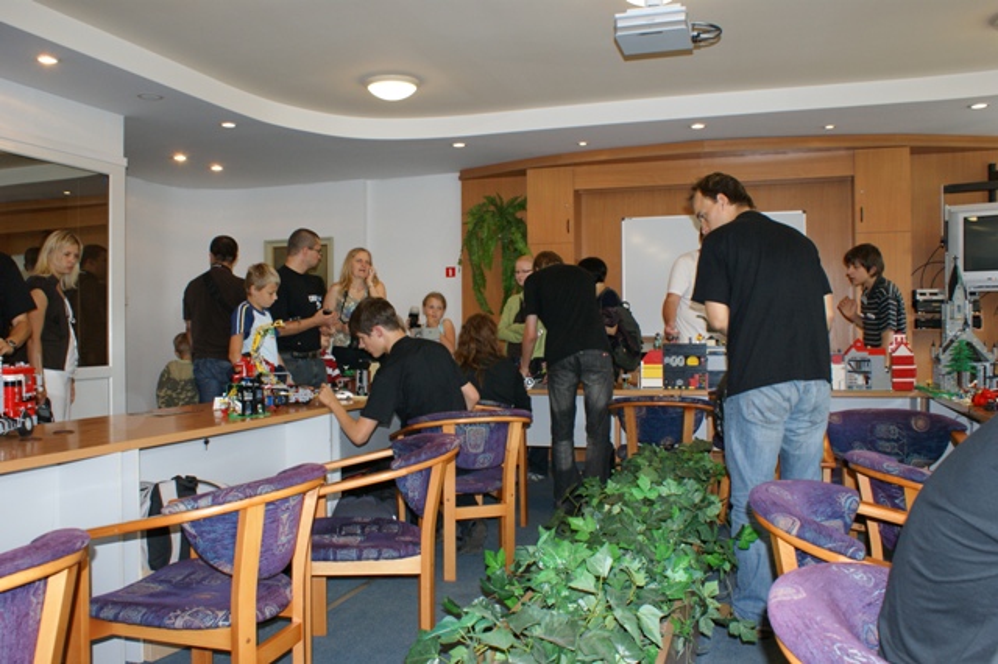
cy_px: 332
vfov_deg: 43.6
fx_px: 831
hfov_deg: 62.0
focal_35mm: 30
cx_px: 499
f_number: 5.6
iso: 400
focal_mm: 20
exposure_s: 1/60
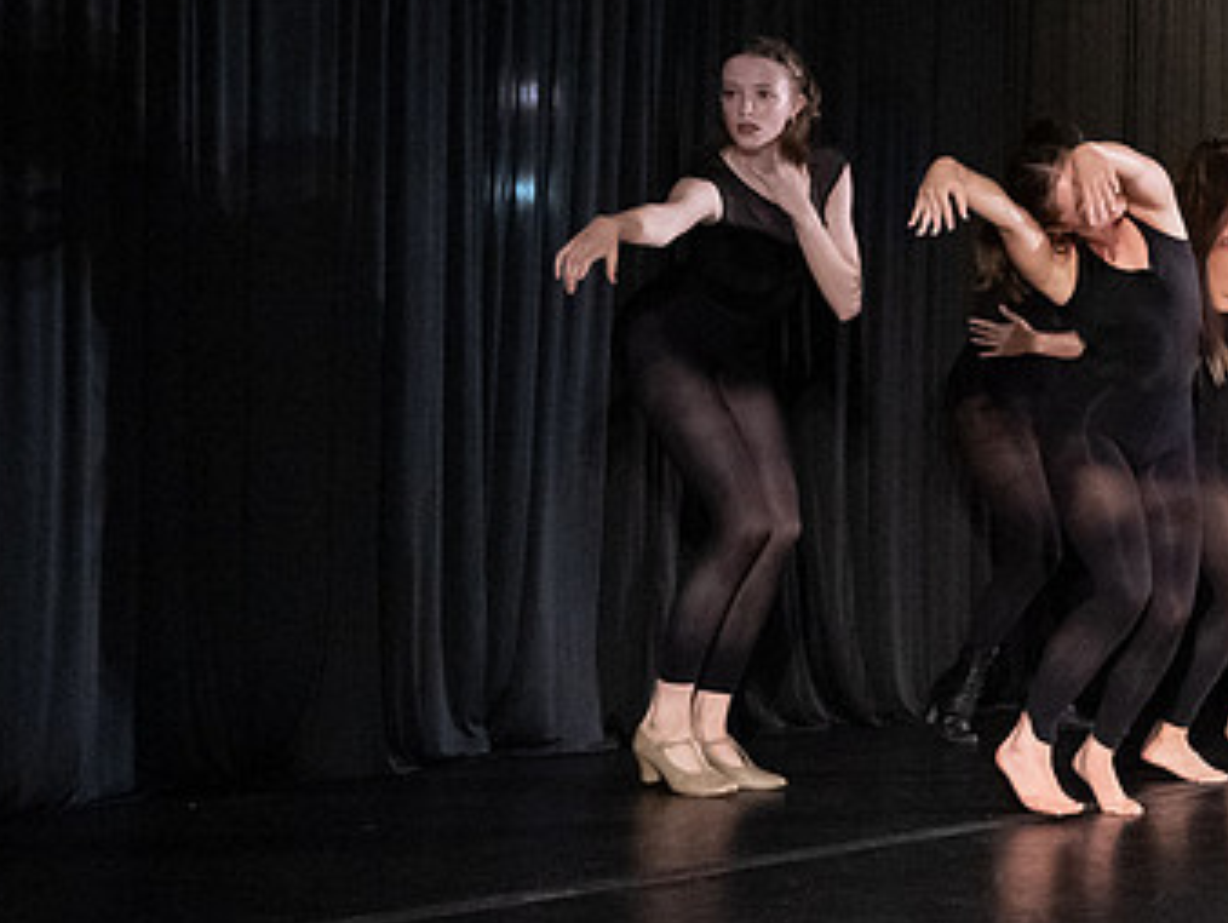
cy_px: 323
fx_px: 2805
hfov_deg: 22.3
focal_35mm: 79
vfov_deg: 18.6
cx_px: 1565
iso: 6400
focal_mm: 28
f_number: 4
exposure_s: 1/400
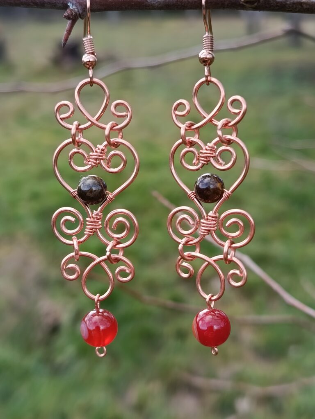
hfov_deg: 30.3
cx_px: 158
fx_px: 582
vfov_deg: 39.7
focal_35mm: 48
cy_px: 210
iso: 68
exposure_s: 1/100
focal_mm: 5.24
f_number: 1.7
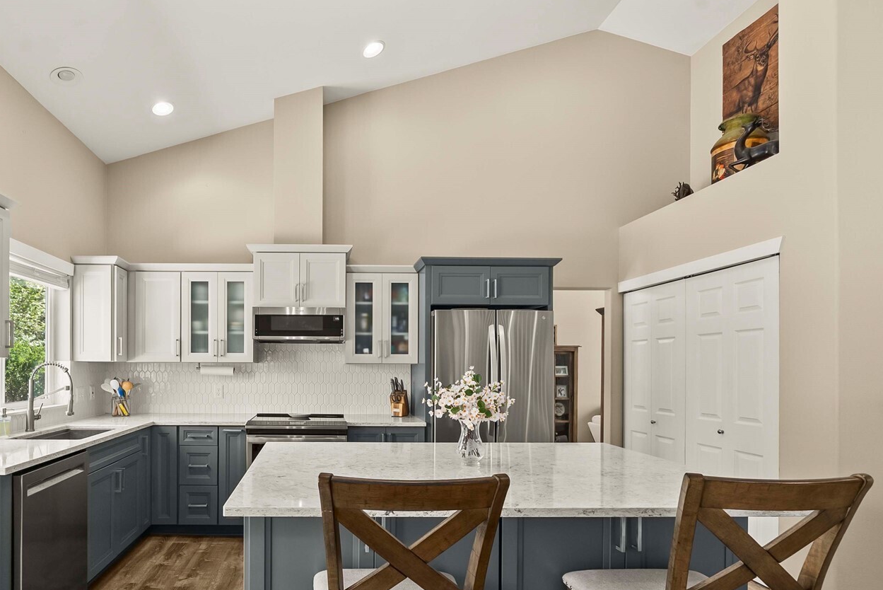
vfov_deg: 63.4
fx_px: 466
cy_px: 378
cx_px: 323
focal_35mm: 19
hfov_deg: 84.9
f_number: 7.1
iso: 1000
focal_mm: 14
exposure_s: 1/8
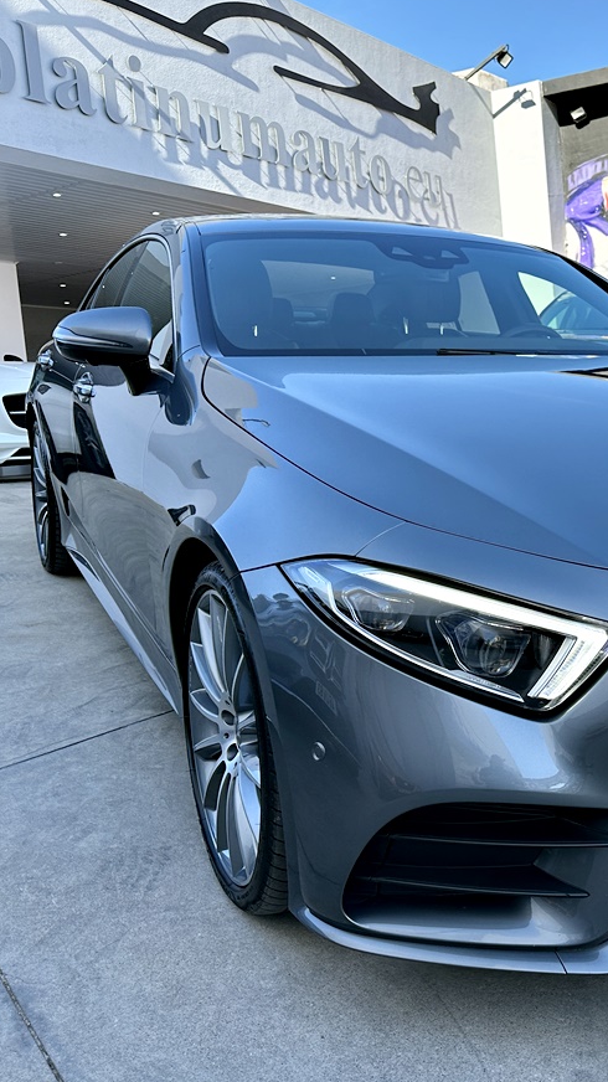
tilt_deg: -5.6
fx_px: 1033
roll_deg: +4.4
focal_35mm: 36
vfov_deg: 55.3
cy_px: 530
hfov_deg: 30.8
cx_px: 584
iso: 80
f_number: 1.78
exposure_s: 1/1157
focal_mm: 6.86
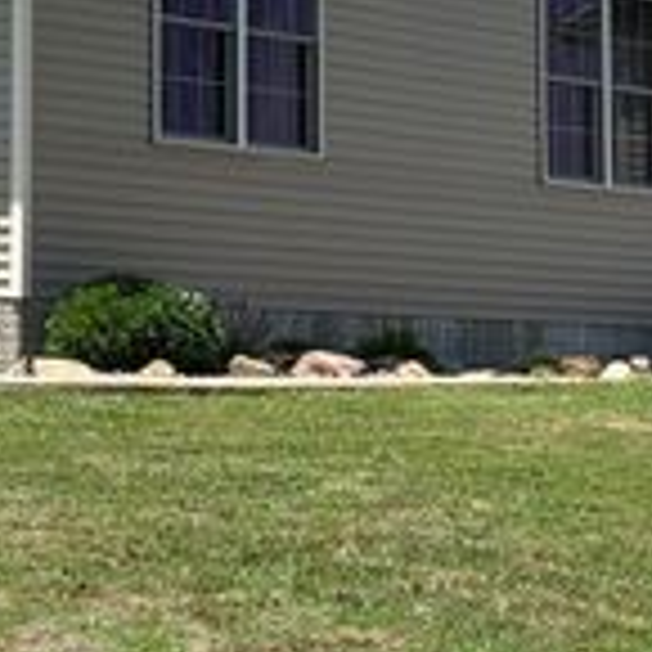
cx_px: -198
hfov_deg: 11.6
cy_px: 47
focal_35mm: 146
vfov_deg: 11.9
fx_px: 3111
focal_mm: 6.76
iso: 64
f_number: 1.78
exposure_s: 1/4329
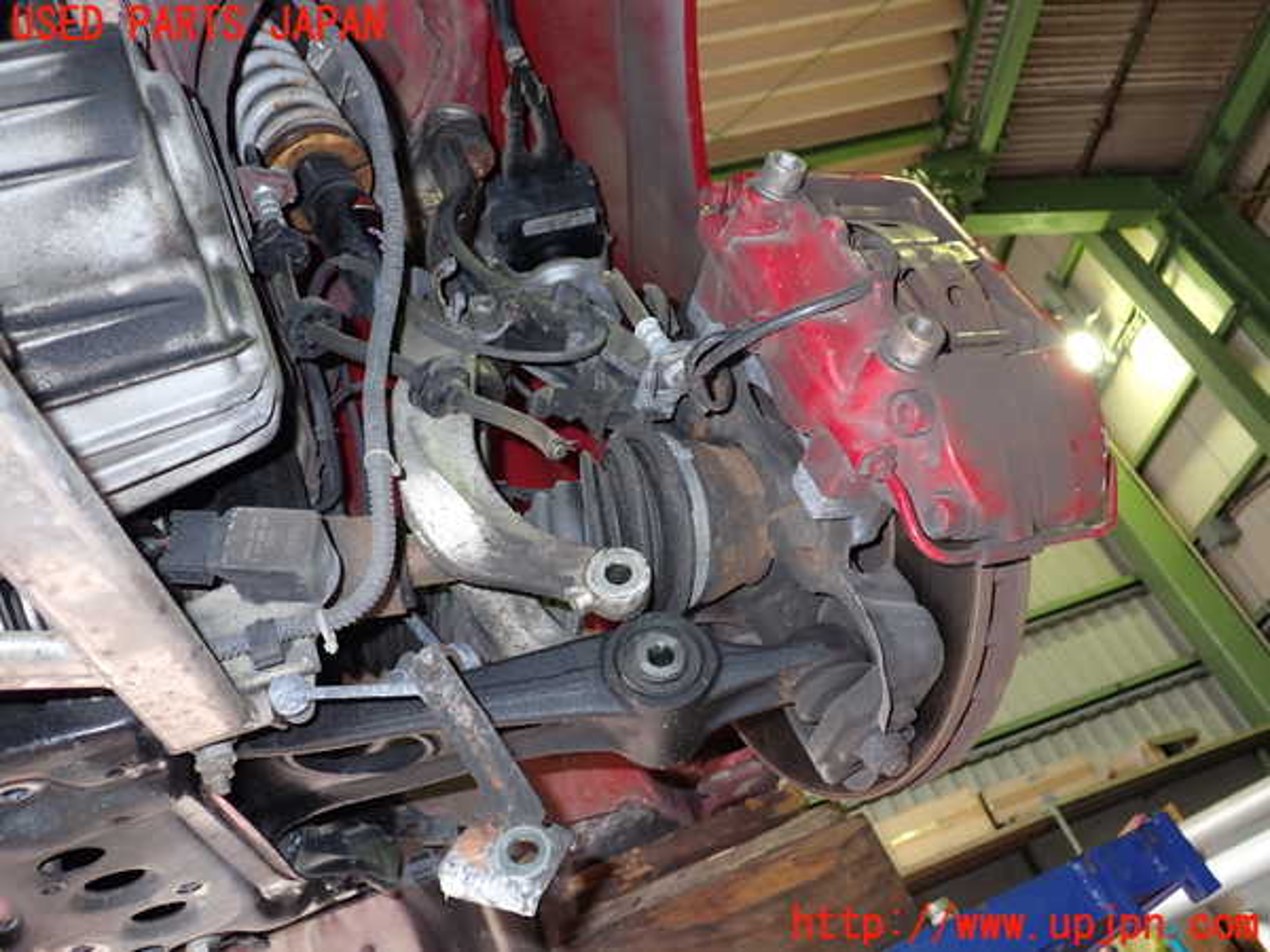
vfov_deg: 46.8
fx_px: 1101
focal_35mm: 30
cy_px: 476
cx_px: 635
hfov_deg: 60.0
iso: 200
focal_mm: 5.4
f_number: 2.3
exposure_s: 1/30
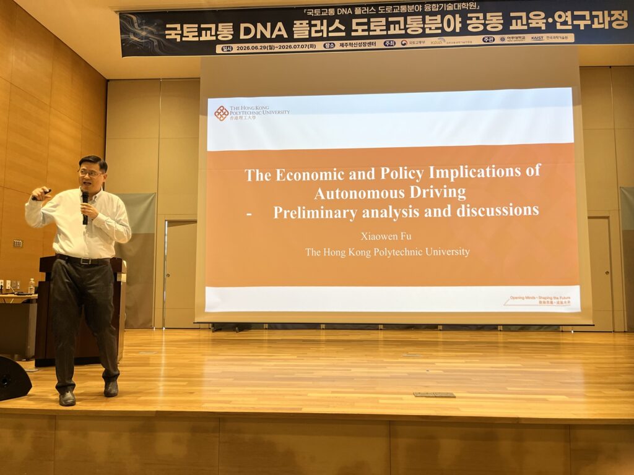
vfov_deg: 53.1
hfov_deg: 67.3
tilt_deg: +4.6
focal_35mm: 26
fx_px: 476
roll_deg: +0.6
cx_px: 317
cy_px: 238
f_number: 1.6
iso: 125
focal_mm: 5.1
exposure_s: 1/120
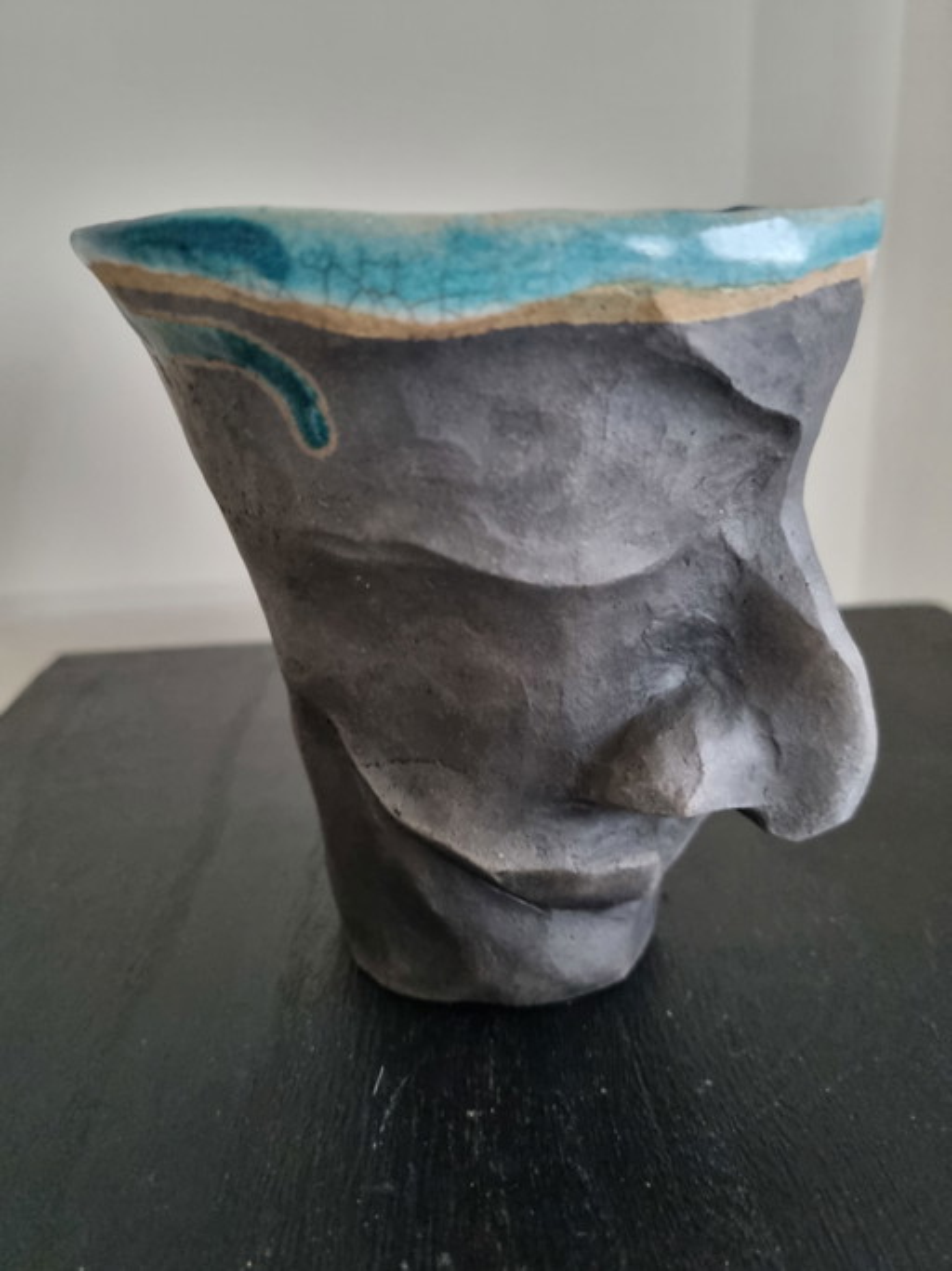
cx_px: 476
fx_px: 954
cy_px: 636
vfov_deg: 67.3
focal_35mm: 26
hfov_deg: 53.0
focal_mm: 5.4
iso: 1000
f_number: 1.8
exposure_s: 1/25
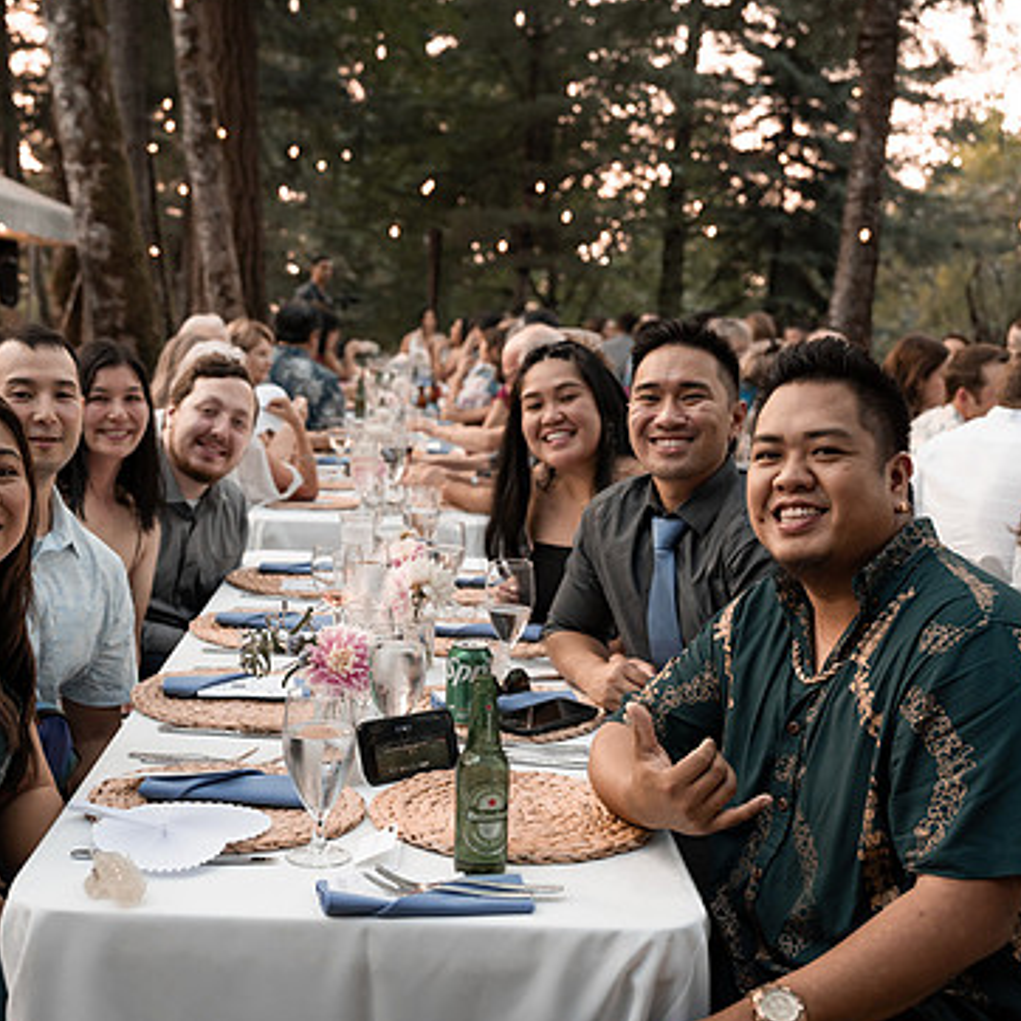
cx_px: 361
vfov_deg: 34.7
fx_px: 1635
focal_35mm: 49
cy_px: 526
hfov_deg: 34.4
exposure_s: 1/320
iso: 800
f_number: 3.5
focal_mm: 36
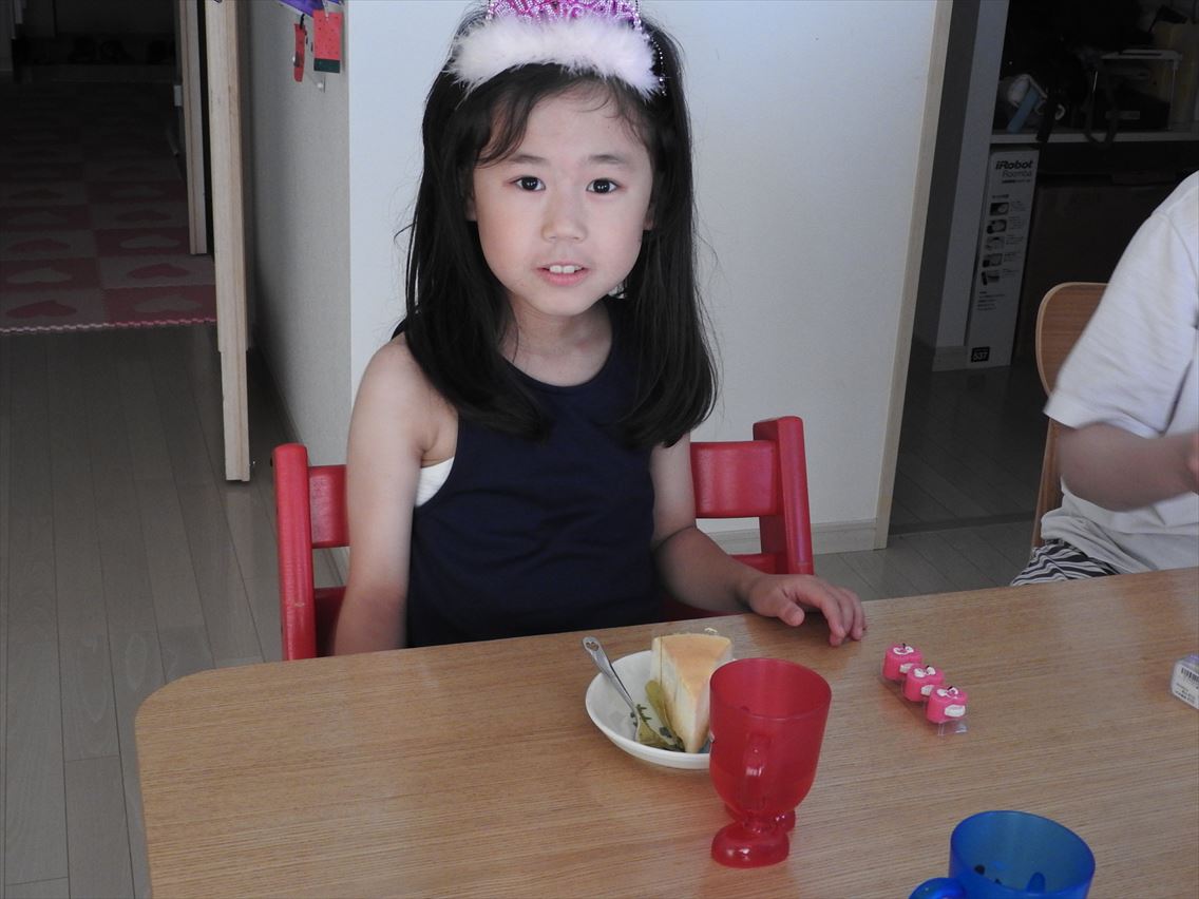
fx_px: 1732
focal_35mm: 50
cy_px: 450
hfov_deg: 38.2
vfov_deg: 29.1
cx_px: 600
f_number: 4
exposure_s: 1/15
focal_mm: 9
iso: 400
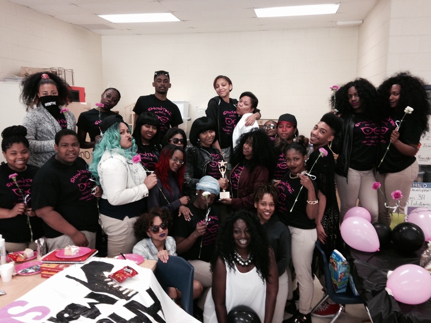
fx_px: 411
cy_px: 162
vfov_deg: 42.9
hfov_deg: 55.4
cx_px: 216
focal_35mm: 33
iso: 125
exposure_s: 1/20
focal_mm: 4.12
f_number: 2.4
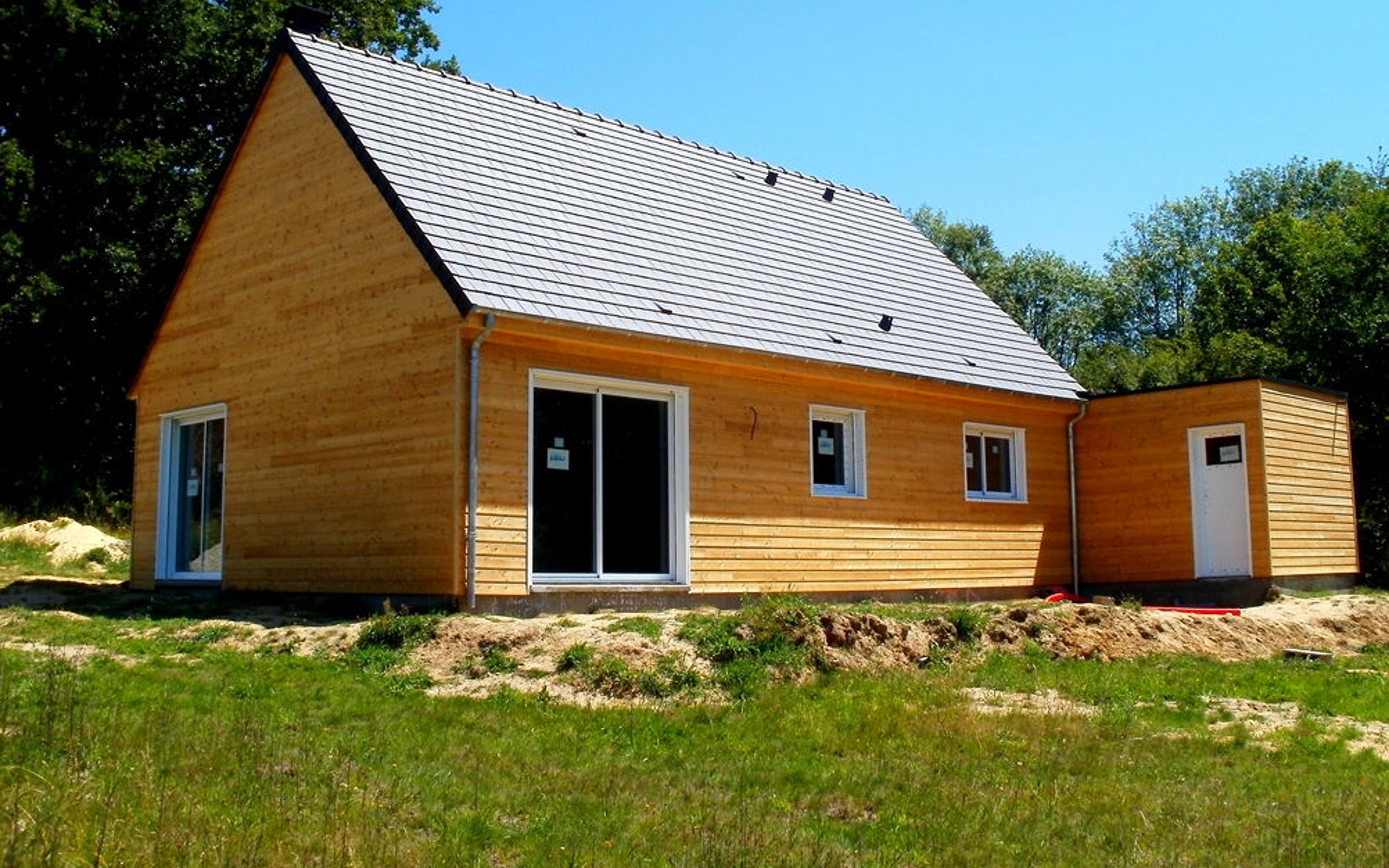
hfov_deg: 50.4
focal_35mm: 39
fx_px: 1476
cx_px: 708
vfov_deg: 32.7
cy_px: 361
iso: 100
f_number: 5.6
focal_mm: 6.3
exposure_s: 1/400
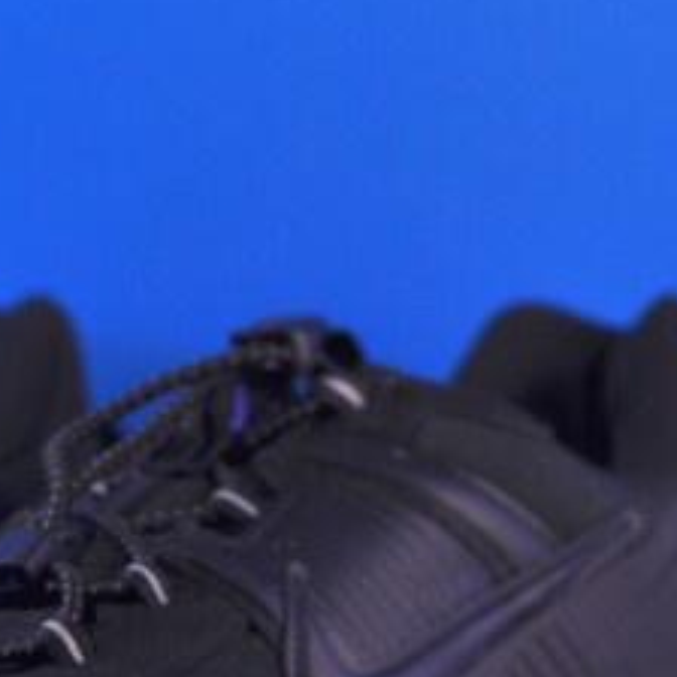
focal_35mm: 227
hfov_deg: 7.7
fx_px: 5023
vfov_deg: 7.7
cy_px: 491
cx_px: -97
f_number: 3.2
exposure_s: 1/250
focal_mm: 50
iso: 250
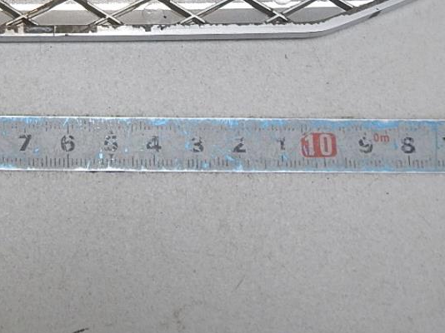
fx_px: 1144
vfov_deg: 16.0
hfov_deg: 21.3
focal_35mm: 89
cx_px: 12
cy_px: -58
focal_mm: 5.9
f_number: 3.9
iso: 400
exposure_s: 1/200
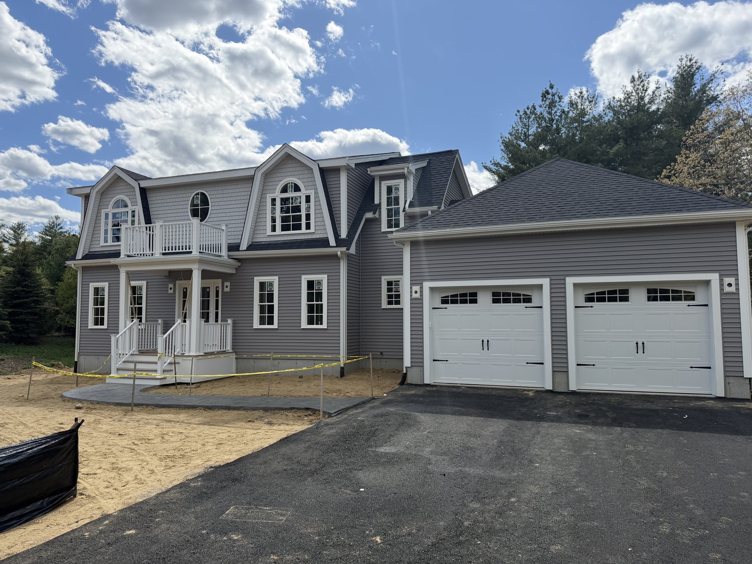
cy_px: 282
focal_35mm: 24
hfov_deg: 71.6
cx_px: 376
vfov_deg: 56.8
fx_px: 521
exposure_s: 1/6711
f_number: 1.78
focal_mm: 6.76
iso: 100
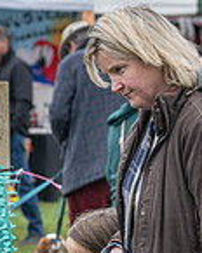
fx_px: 2279
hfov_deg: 5.1
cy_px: 379
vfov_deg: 6.3
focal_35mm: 305
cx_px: 165
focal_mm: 70
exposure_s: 1/1600
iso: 400
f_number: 4
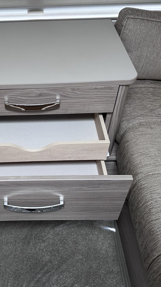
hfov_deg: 32.9
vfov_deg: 56.6
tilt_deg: -45.9
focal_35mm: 35
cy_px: 143
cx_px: 35
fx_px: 266
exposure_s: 1/60
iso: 400
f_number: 1.78
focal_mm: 6.86
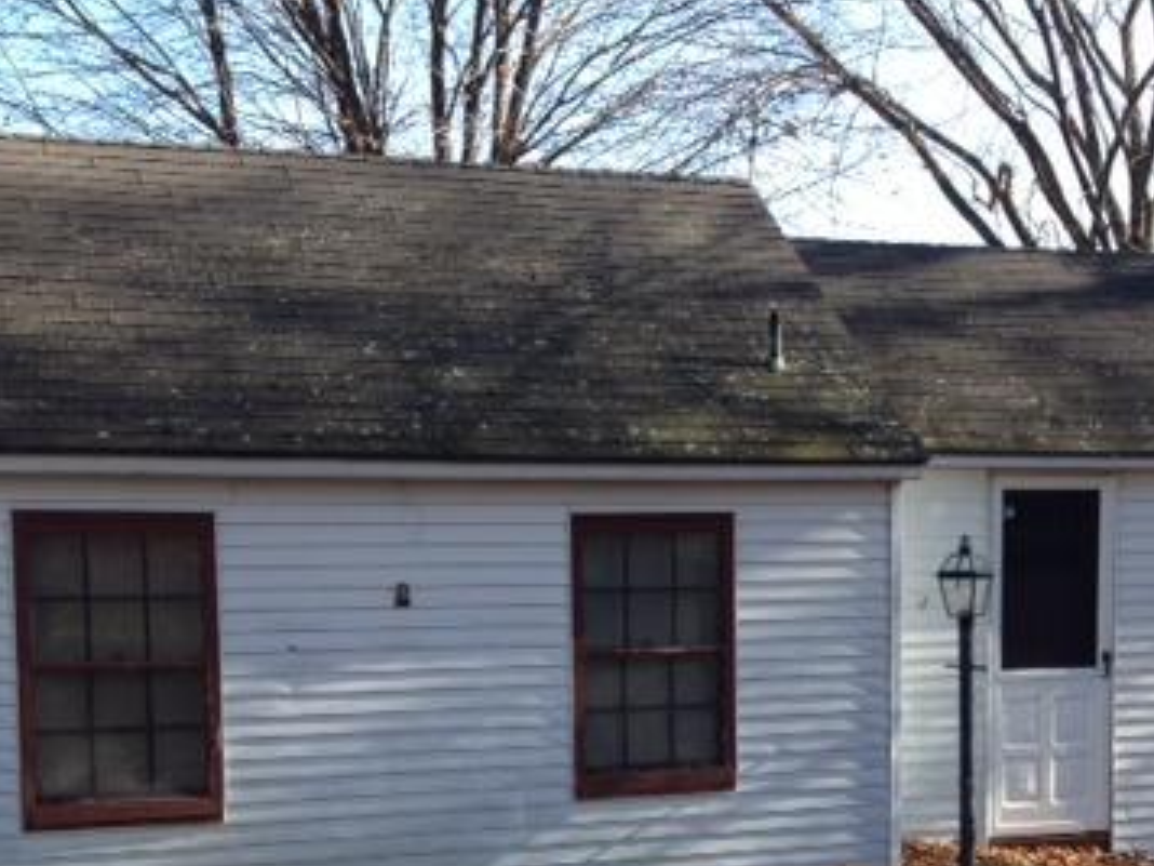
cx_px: 768
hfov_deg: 30.5
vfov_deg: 23.0
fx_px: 2100
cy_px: 688
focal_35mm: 63
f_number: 2.4
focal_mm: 4.28
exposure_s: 1/397
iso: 50
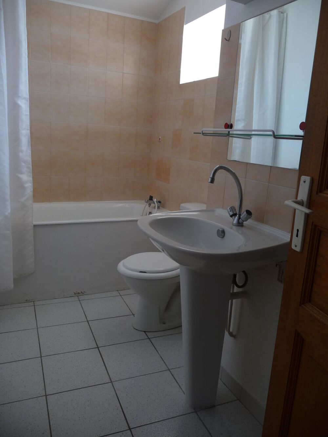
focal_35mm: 28
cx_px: 164
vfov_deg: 63.4
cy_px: 218
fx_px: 354
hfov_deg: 49.8
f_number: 3.3
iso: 100
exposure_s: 1/40
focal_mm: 4.7
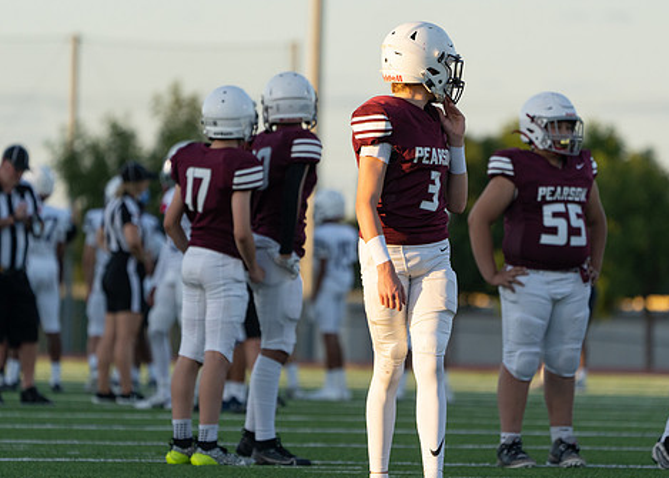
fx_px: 8816
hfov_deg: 4.3
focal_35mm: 464
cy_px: 258
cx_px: 402
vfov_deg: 3.1
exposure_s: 1/1250
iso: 800
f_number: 5.6
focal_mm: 358
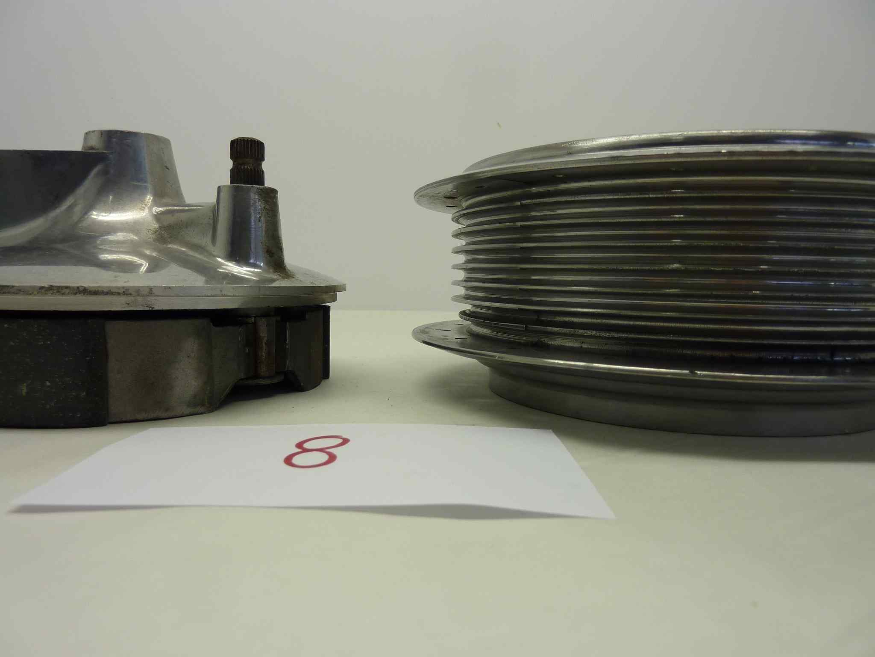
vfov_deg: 54.9
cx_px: 438
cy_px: 328
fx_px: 632
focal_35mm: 25
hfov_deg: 69.4
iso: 80
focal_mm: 4.1
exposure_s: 1/40
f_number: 3.3
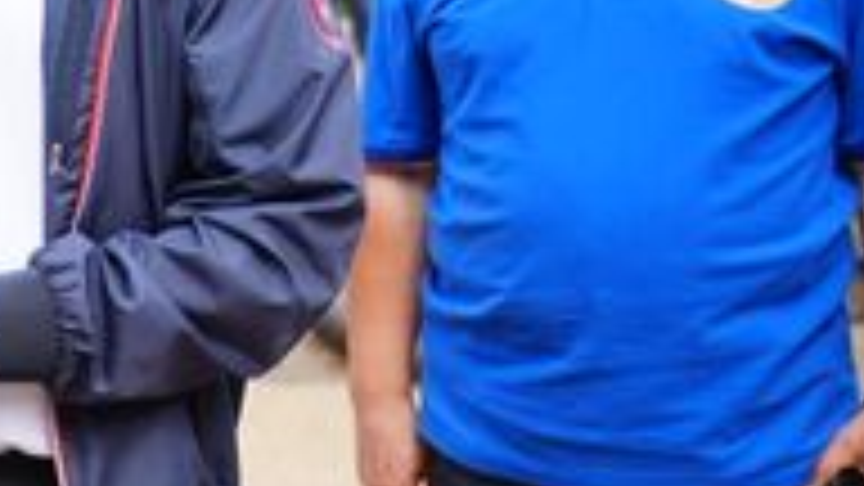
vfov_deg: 9.6
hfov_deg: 15.3
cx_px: -551
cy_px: 324
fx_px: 2887
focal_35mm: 126
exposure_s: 1/2000
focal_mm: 33
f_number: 3.2
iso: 400
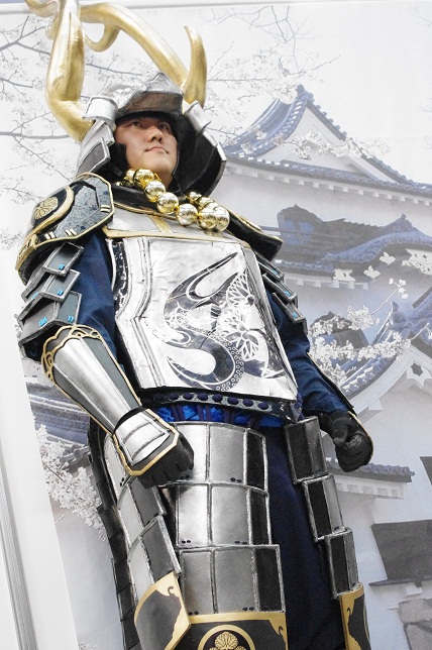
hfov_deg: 23.7
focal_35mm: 57
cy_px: 325
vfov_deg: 35.1
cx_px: 216
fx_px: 1028
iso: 6400
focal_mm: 37.5
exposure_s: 1/250
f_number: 6.3
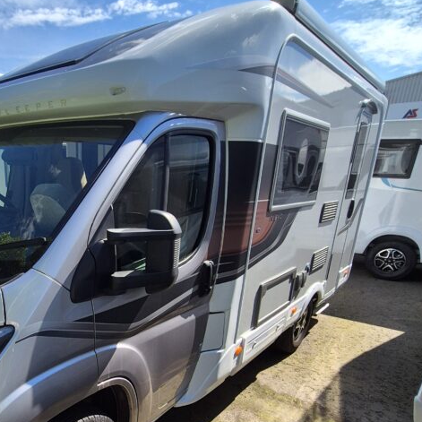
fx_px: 345
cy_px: 288
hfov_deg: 57.9
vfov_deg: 61.1
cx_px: 81
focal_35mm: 25
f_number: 2.2
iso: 50
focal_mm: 2.2
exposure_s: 1/1780
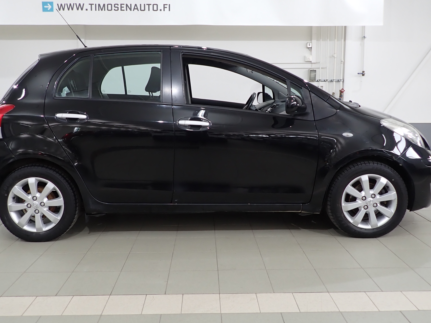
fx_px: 411
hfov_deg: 55.3
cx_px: 212
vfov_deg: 42.8
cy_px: 134
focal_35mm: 33
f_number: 2
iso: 125
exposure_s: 1/60
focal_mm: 4.5
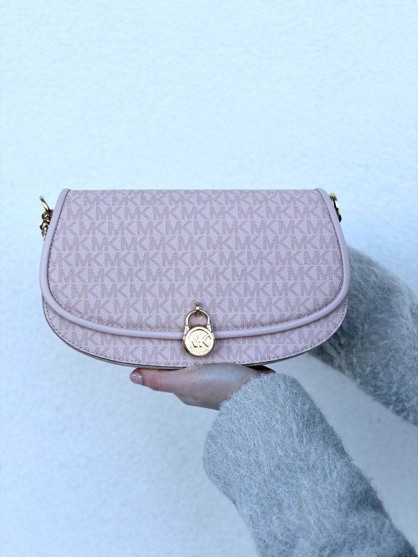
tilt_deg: -6.1
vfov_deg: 39.7
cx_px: 209
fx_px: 773
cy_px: 278
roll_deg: -1.5
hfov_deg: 30.3
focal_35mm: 48
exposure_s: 1/895
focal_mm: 6.76
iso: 64
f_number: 1.78
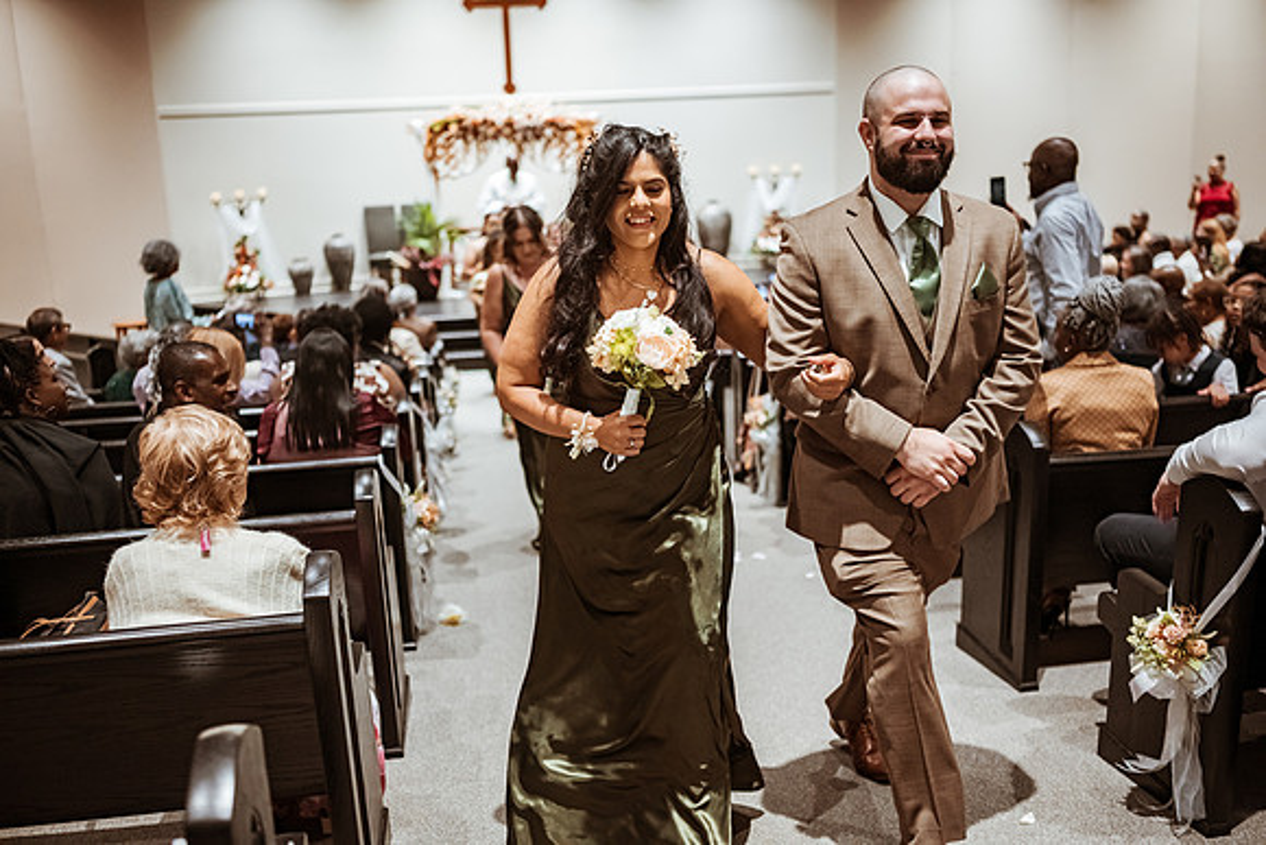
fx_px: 1231
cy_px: 422
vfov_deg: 37.9
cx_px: 633
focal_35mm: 35
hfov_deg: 54.4
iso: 1000
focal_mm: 35
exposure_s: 1/400
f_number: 1.8
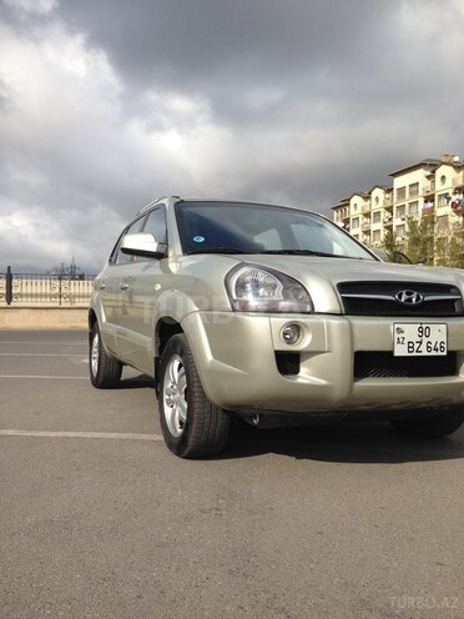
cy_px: 310
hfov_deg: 42.9
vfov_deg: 55.4
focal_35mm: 33
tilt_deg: -0.8
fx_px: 590
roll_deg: +0.8
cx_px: 232
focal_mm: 4.12
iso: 50
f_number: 2.4
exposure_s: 1/1869
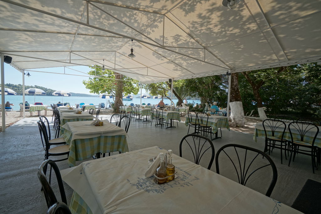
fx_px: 134
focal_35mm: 15
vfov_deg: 77.4
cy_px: 107
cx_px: 160
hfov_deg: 100.4
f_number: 8
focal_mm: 10
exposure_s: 1/320
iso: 400
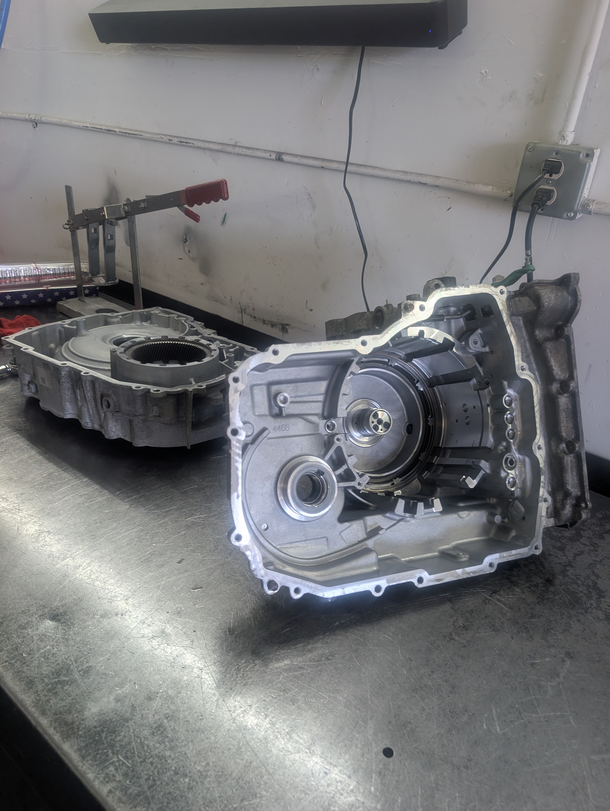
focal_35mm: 24
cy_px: 406
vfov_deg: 71.5
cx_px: 305
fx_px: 562
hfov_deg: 56.9
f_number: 1.68
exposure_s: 1/120
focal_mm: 6.9
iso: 74
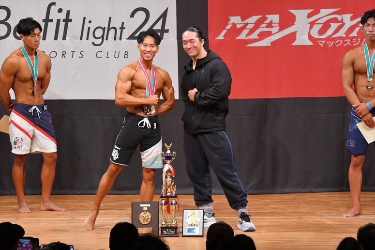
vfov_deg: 5.4
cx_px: 188
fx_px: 2655
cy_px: 125
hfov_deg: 8.1
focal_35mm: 255
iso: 8000
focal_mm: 170
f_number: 5.6
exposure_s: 1/400
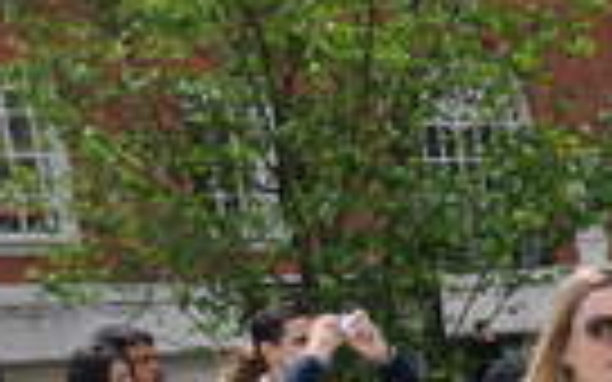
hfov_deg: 11.7
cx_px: 1418
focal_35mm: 150
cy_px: 834
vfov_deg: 8.2
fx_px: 2508
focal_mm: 21
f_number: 7.1
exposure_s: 1/200
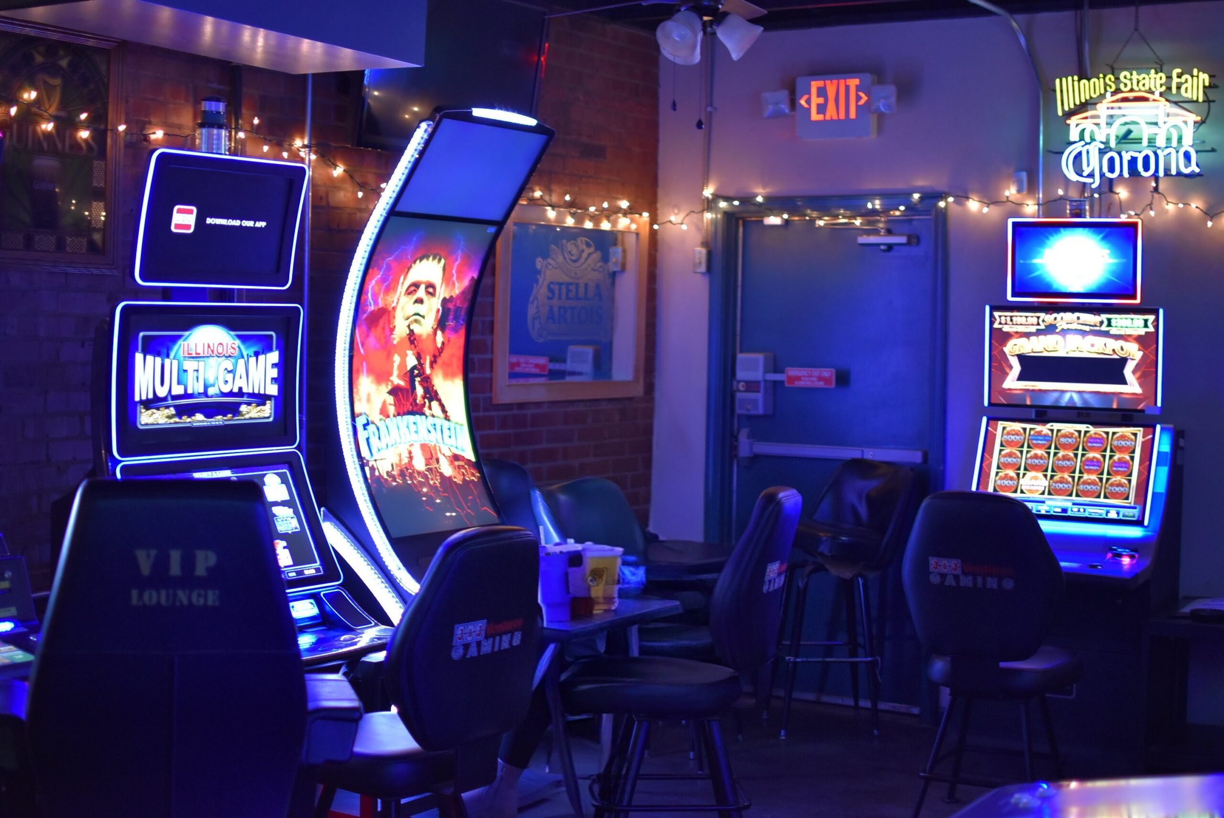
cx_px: 612
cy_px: 409
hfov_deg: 37.8
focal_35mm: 52
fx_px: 1786
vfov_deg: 25.8
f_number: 1.8
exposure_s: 1/60
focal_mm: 35
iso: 1250
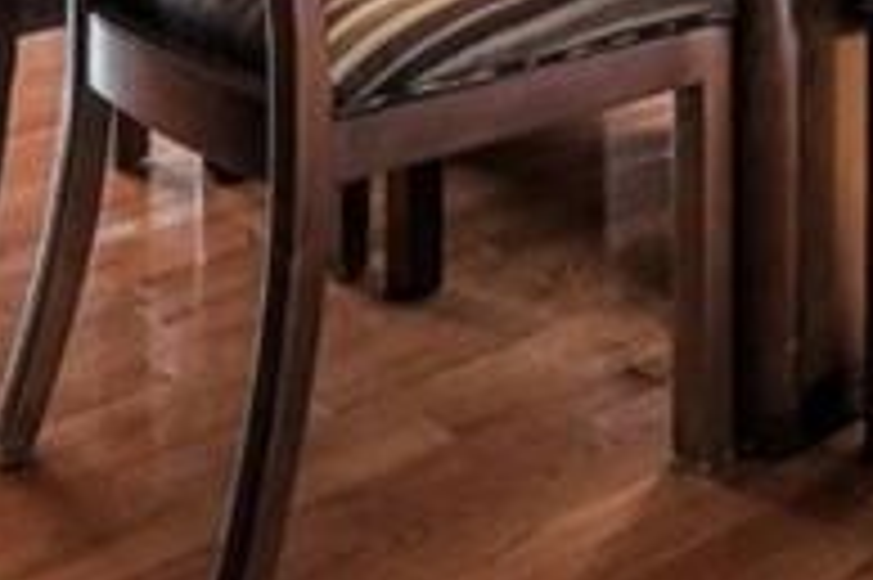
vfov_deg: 14.6
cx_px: 639
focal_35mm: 79
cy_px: -542
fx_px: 1914
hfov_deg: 25.4
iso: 400
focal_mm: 10
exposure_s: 1/60
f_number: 6.4
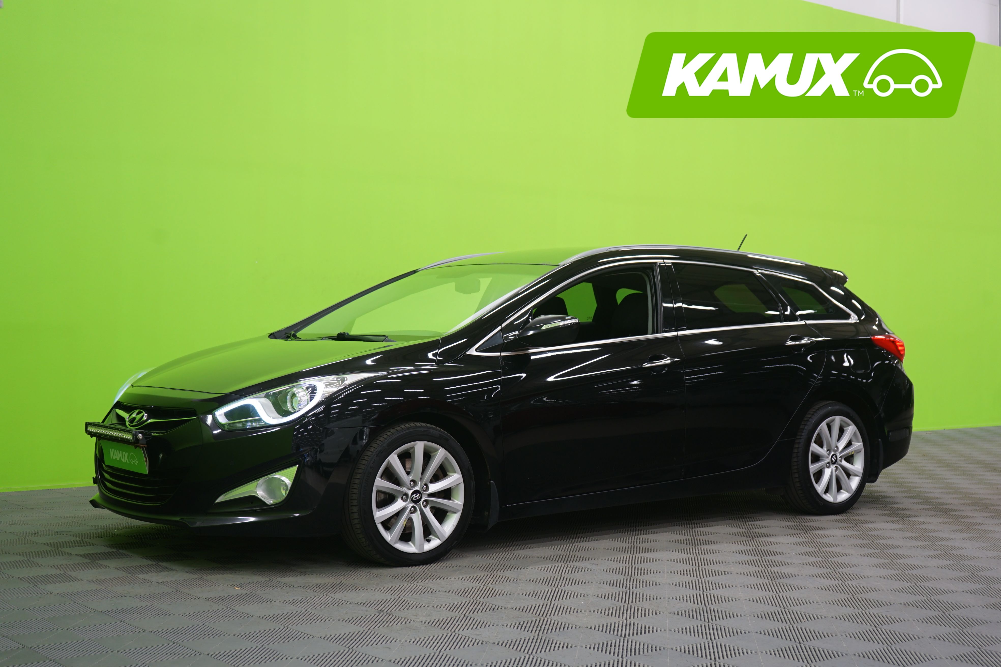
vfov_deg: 28.1
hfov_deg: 41.1
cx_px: 500
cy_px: 334
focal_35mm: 48
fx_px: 1335
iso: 400
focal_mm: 48
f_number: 5
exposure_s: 1/6
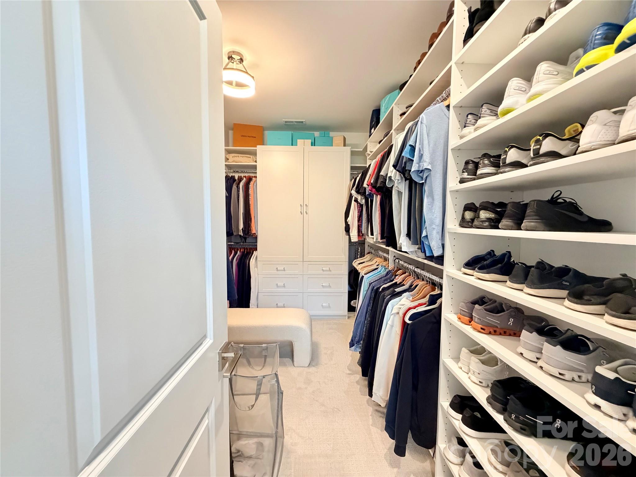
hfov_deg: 102.1
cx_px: 318
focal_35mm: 14
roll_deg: +0.2
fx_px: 257
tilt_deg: -3.9
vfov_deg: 85.7
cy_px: 238
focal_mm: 2.22
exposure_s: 1/60
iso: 1000
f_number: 2.2
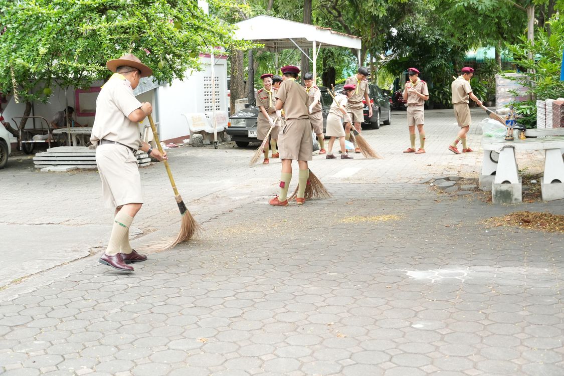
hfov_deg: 40.0
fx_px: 775
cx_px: 282
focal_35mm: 50
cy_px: 188
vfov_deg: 27.3
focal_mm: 33
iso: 2000
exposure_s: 1/800
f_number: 4.5
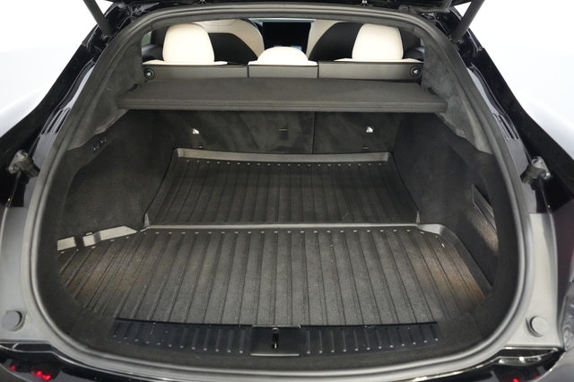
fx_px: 398
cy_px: 191
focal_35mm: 25
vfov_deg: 51.2
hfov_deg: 71.5
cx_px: 287
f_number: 2.8
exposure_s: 1/160
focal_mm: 25
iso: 12800
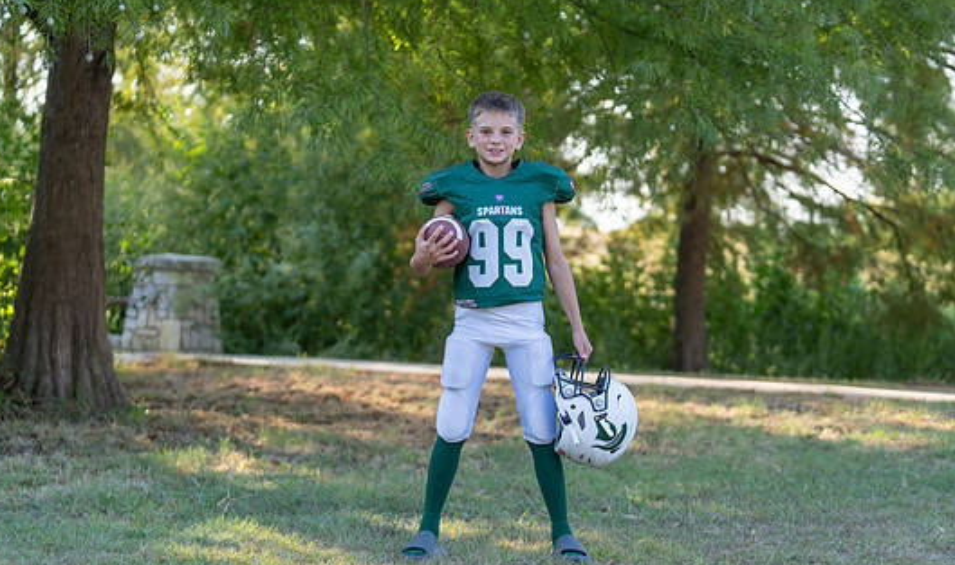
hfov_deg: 25.3
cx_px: 503
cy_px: 332
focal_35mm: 83
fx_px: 2129
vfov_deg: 15.1
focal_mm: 70
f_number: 2.8
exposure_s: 1/320
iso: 125
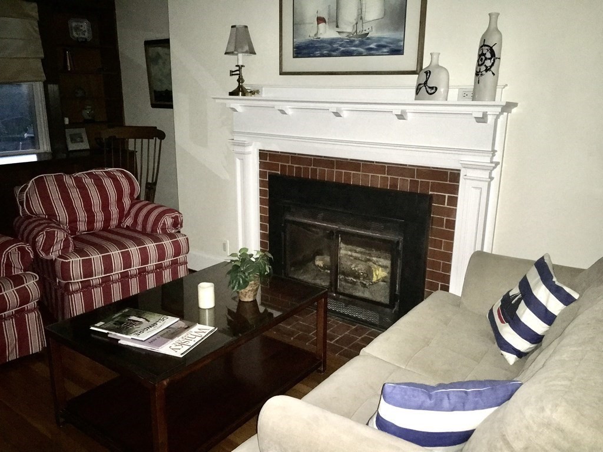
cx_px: 302
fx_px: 505
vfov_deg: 48.2
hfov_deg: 61.7
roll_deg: -0.4
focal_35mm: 29
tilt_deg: -15.1
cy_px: 226
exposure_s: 1/16
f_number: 2.2
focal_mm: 4.15
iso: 500
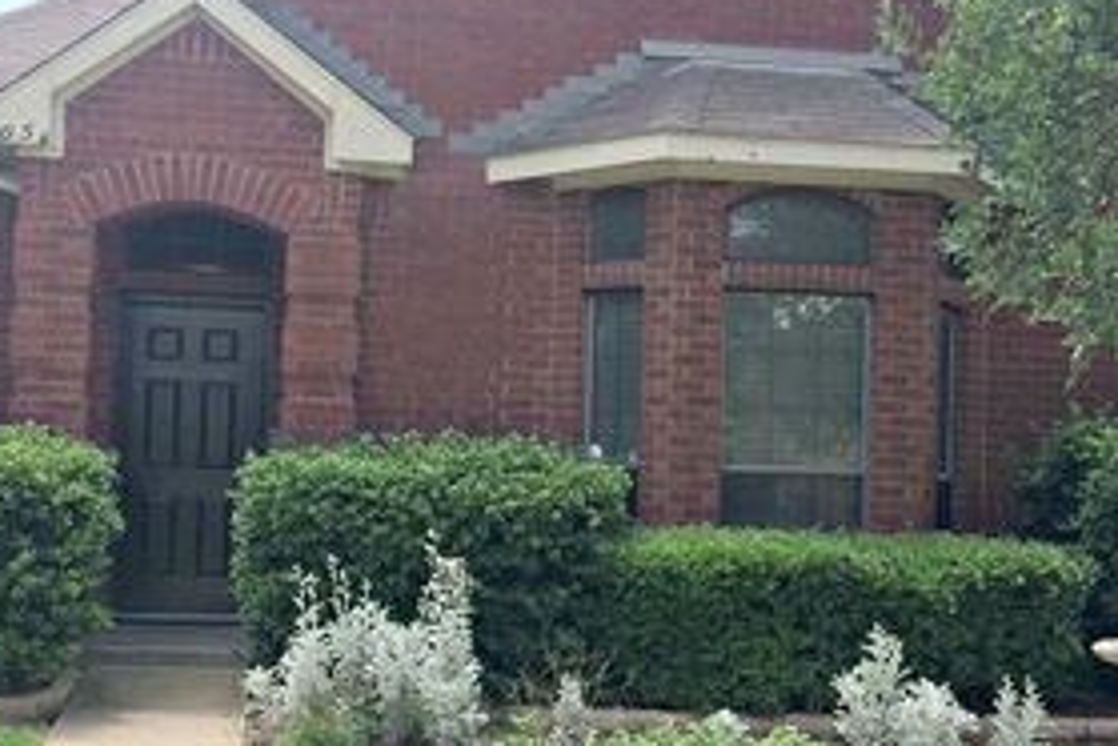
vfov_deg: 25.0
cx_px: 493
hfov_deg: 36.8
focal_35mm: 54
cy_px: 439
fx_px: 1677
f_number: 2.2
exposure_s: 1/1282
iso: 32
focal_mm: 4.15
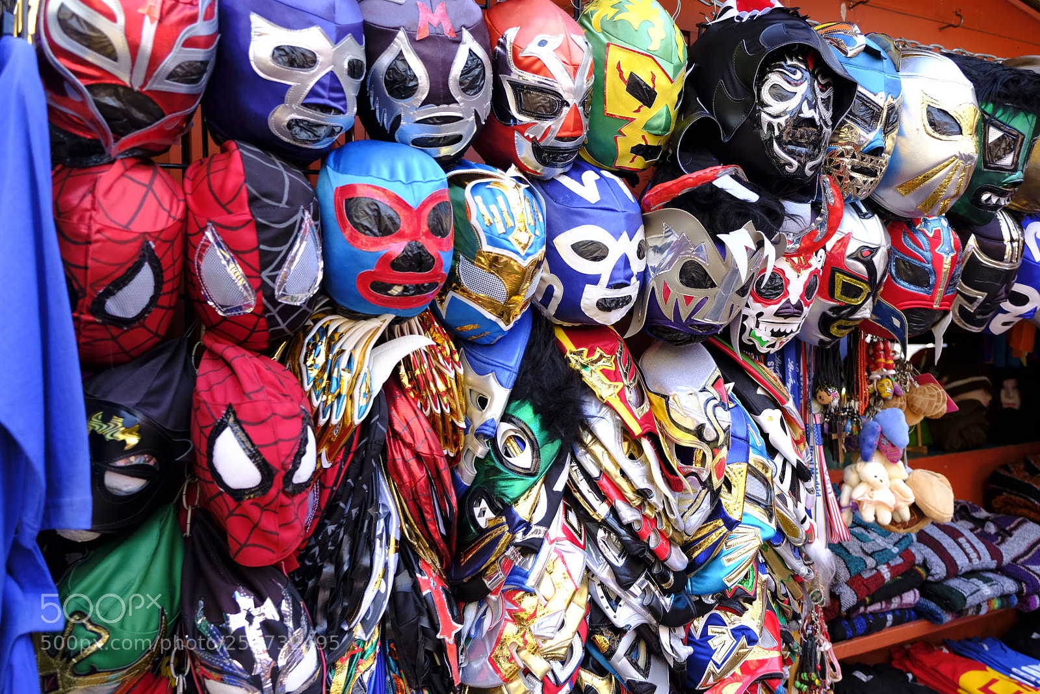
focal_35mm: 32
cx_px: 520
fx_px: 924
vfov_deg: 41.1
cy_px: 347
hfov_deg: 58.7
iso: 200
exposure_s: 1/105
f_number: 3.2
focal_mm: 21.4
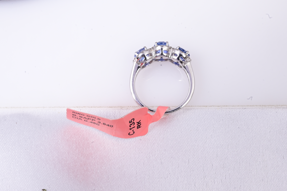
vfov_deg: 13.3
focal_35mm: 103
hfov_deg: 19.8
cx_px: 164
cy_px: 84
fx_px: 821
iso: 640
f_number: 22
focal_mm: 70
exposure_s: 1/100
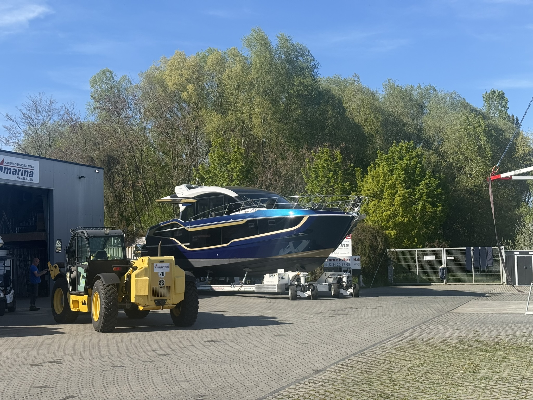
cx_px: 266
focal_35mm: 48
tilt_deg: +5.0
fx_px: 739
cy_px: 200
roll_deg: +1.5
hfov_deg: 39.7
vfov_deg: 30.3
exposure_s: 1/3704
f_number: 1.78
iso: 80
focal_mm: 6.76
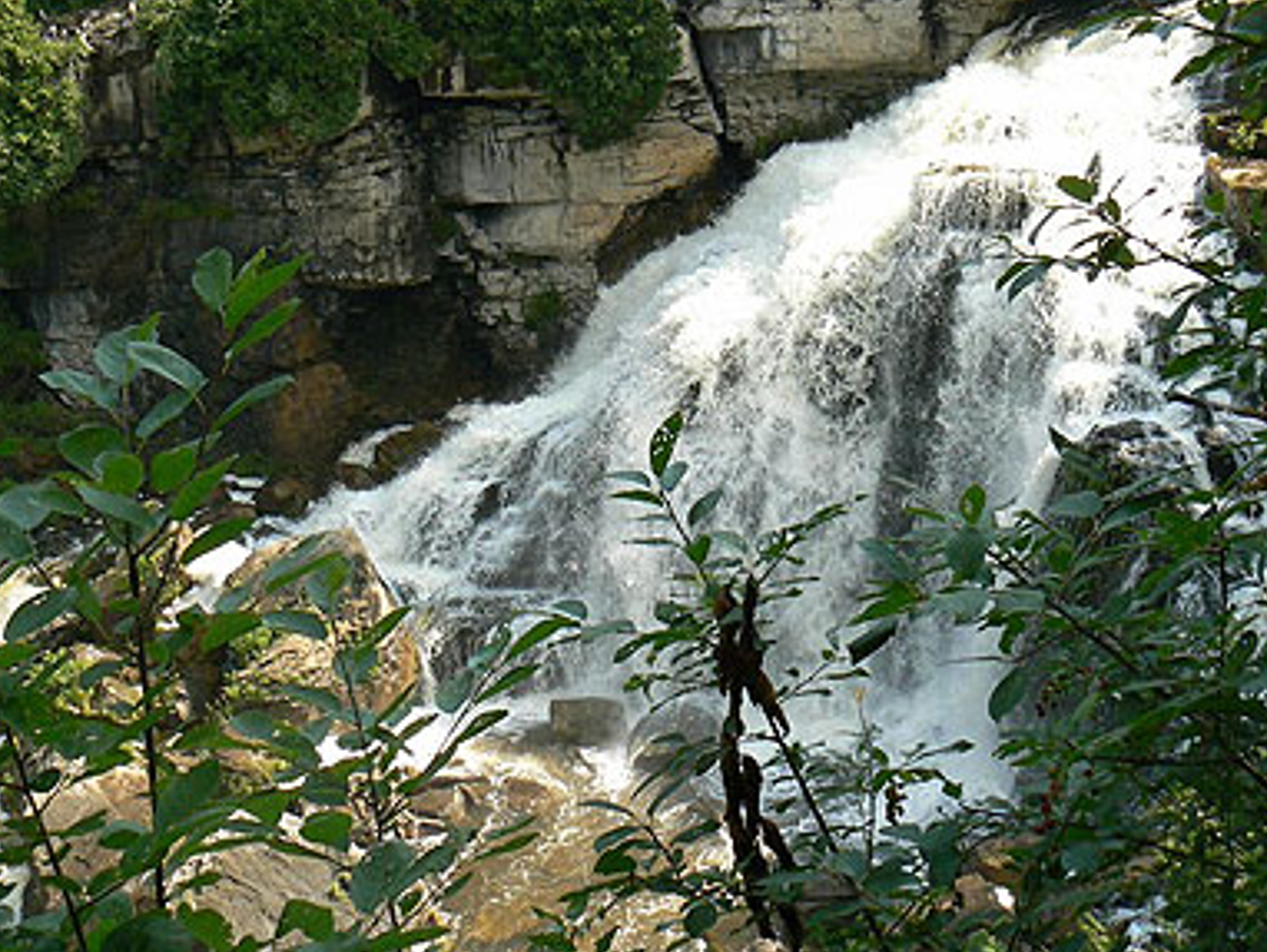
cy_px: 282
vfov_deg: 29.4
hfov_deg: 38.9
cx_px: 627
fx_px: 1795
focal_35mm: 49
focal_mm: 6
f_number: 5.6
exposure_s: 1/200
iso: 80
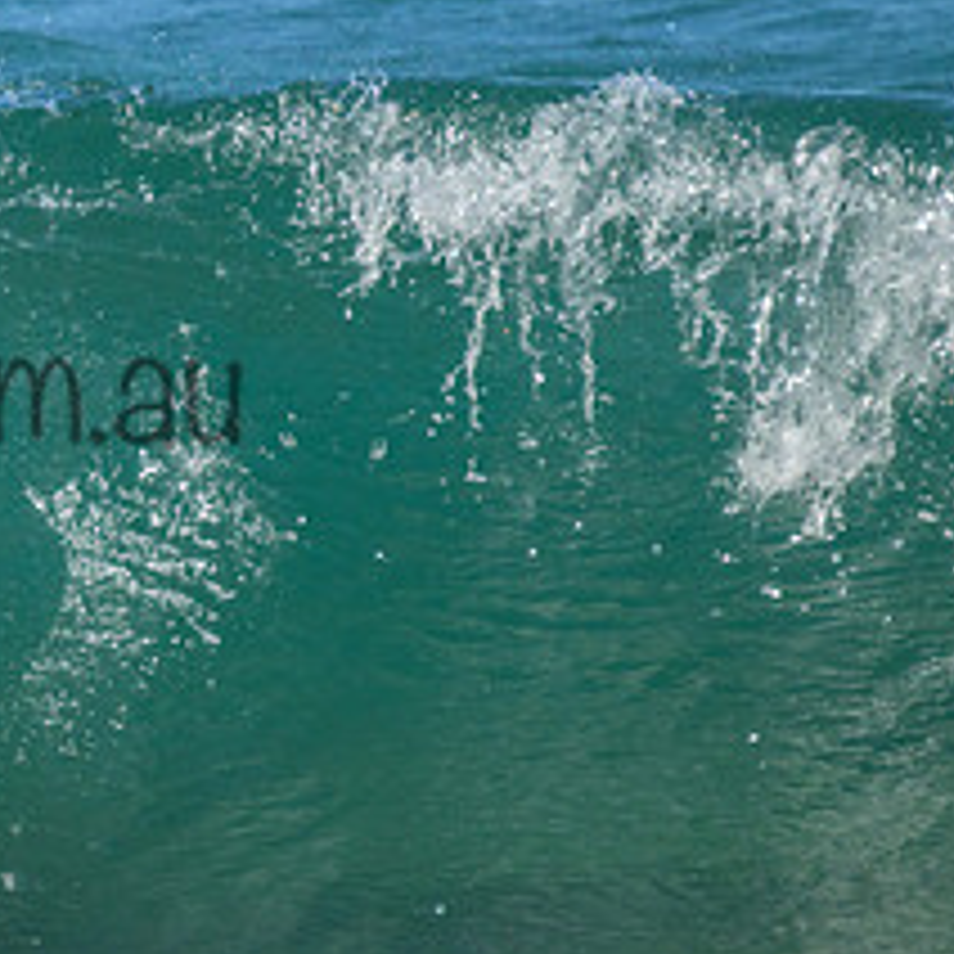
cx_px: -234
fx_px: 57932
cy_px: 340
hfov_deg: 0.9
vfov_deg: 0.9
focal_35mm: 1858
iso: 2000
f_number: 11
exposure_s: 1/2000
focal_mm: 800
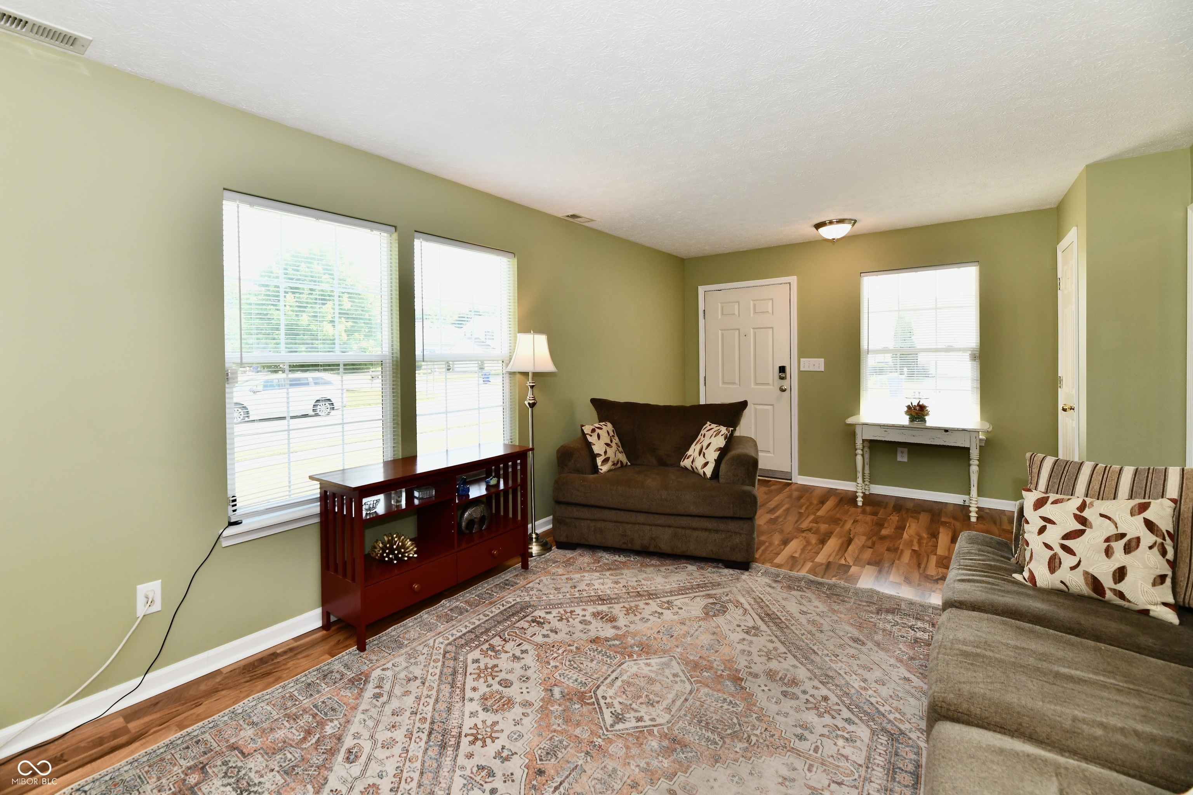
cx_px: 596
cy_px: 398
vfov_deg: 81.2
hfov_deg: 104.3
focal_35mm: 14
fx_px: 464
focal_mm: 14
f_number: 6.3
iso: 640
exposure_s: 1/125
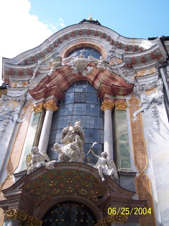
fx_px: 248
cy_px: 113
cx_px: 84
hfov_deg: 37.7
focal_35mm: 38
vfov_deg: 49.0
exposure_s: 1/700
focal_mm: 8
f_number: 2.8
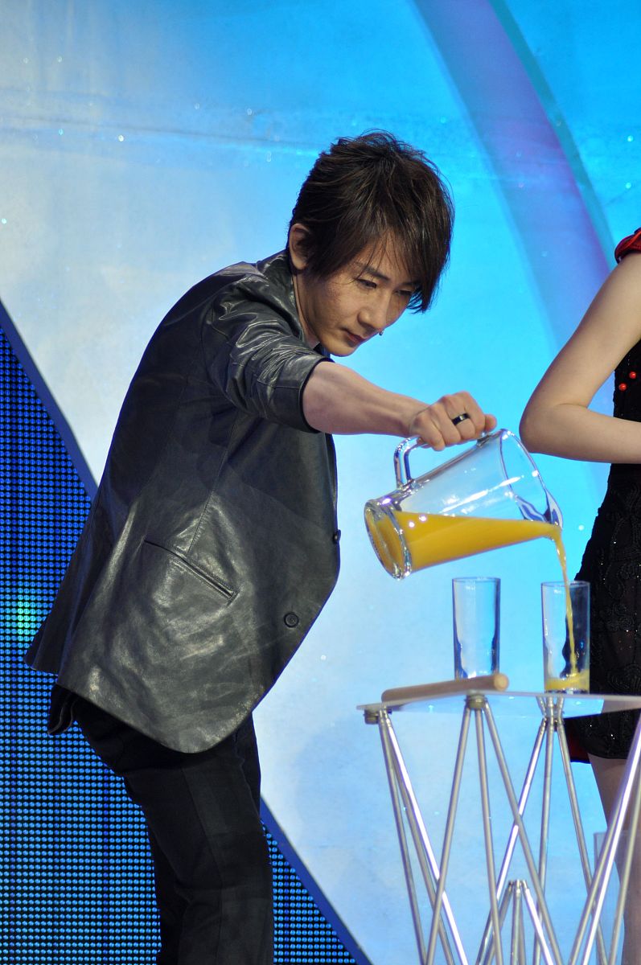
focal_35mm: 255
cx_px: 320
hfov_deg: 5.4
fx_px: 6828
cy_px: 482
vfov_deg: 8.1
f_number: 4.8
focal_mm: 170
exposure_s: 1/160
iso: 640
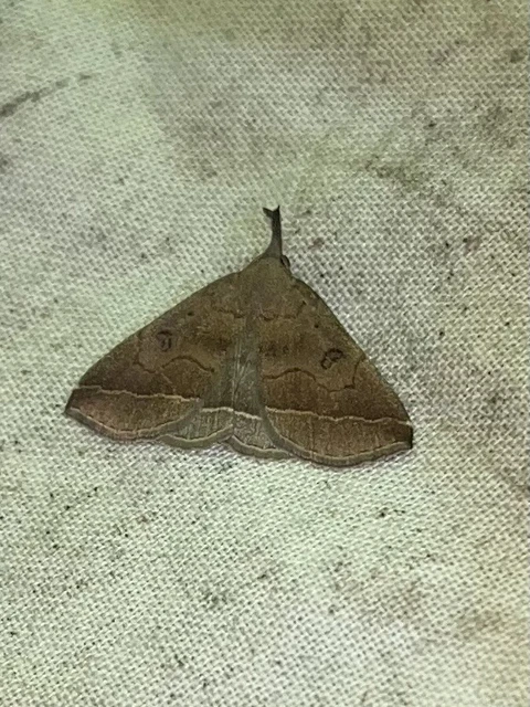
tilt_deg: -78.6
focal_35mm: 26
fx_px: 531
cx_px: 265
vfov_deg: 67.3
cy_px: 354
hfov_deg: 53.1
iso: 32
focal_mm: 5.1
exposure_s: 1/79
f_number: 1.6
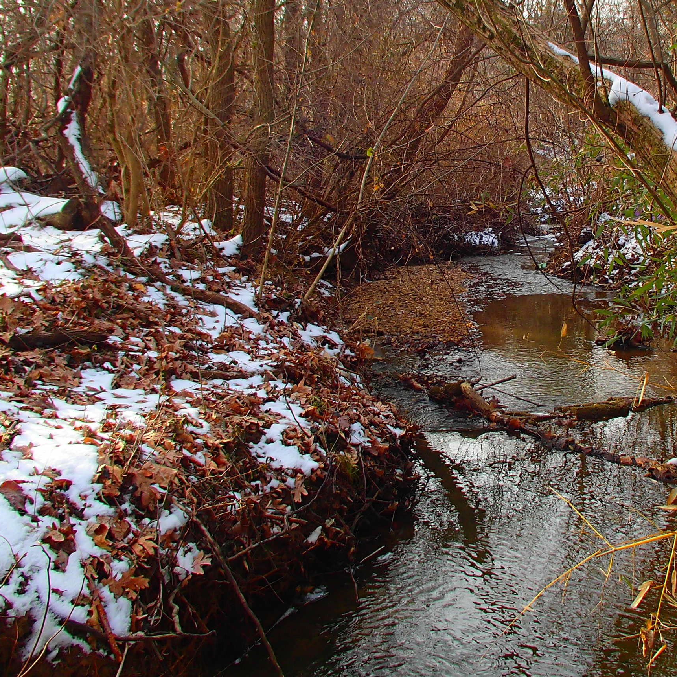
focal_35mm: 46
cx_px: 504
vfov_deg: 36.4
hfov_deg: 36.0
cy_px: 217
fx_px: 1018
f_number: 3.9
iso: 100
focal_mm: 5
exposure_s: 1/125
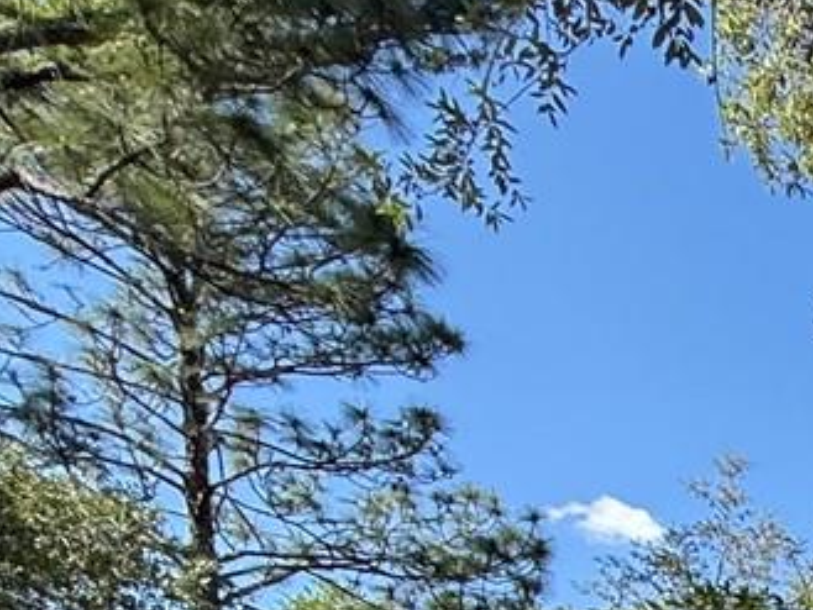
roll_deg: -0.4
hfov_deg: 19.0
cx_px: 1579
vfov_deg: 16.5
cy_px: 1213
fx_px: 1598
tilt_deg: -5.1
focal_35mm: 68
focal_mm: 2.22
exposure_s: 1/1189
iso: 50
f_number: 2.2
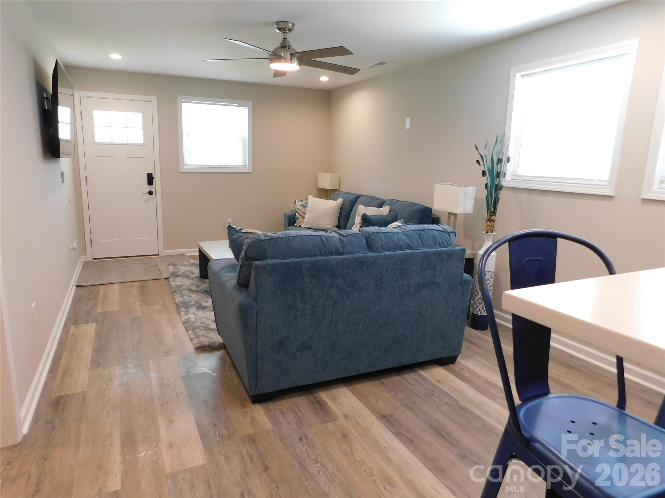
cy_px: 249
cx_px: 332
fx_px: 442
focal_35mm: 23
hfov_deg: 73.9
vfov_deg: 58.9
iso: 250
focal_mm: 4
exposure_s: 1/30
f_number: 3
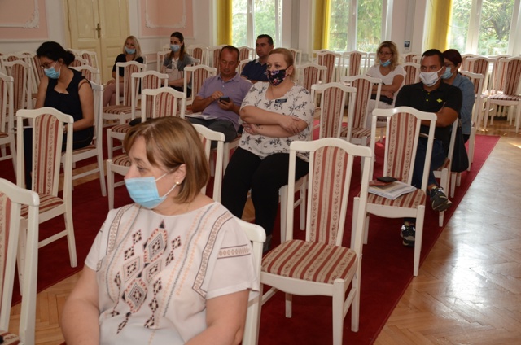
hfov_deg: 46.5
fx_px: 607
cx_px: 260
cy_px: 172
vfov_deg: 31.8
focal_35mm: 42
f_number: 5.6
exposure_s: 1/50
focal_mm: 28
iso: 640
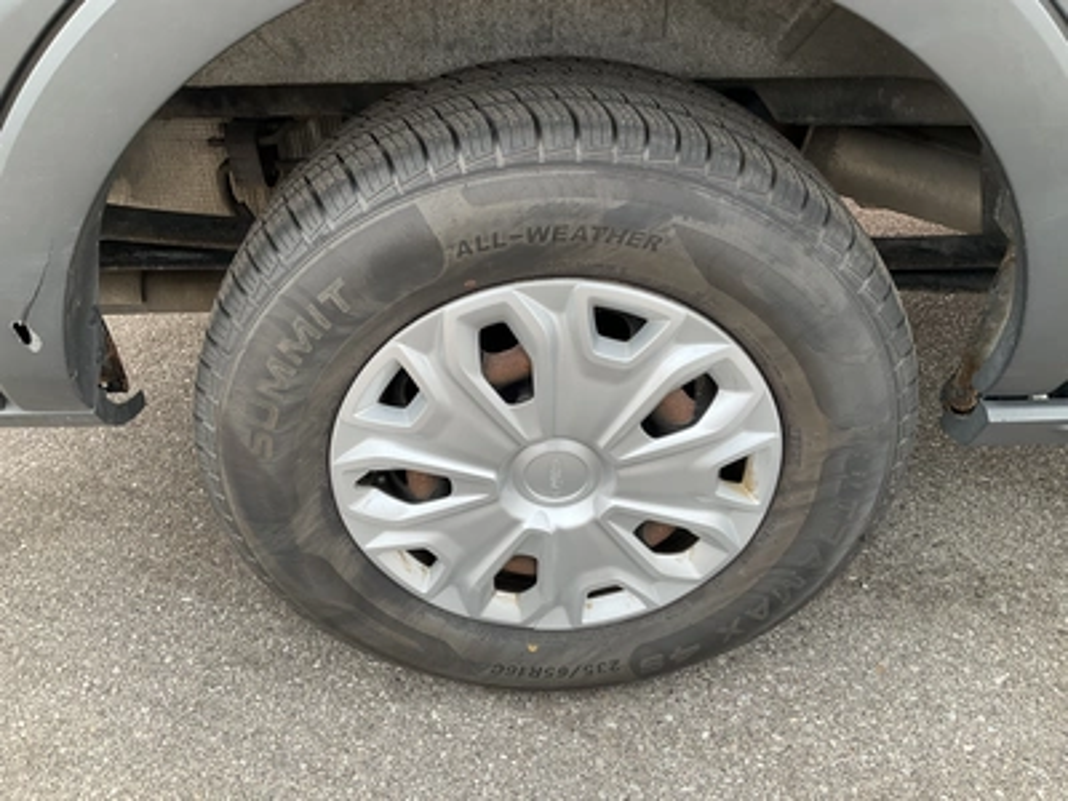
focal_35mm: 29
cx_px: 534
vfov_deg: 48.2
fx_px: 895
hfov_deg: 61.7
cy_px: 400
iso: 25
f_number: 1.8
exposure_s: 1/122
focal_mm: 3
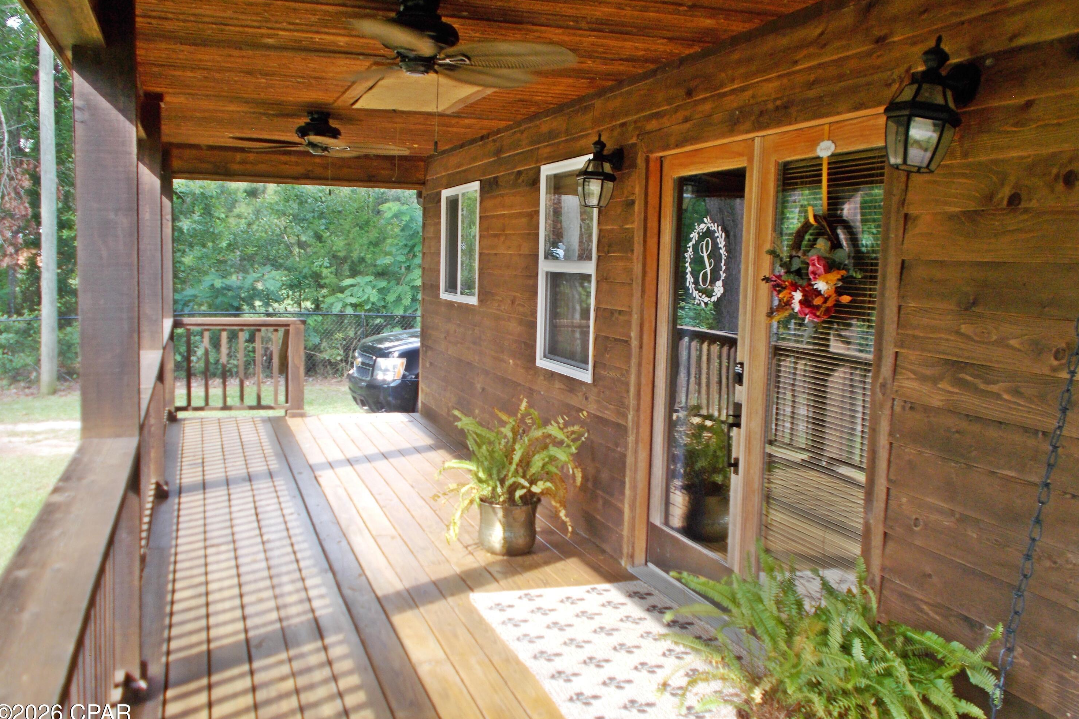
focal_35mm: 36
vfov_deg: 36.9
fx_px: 1079
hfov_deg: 53.1
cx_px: 542
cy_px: 339
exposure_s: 1/80
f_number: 3.6
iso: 80
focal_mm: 6
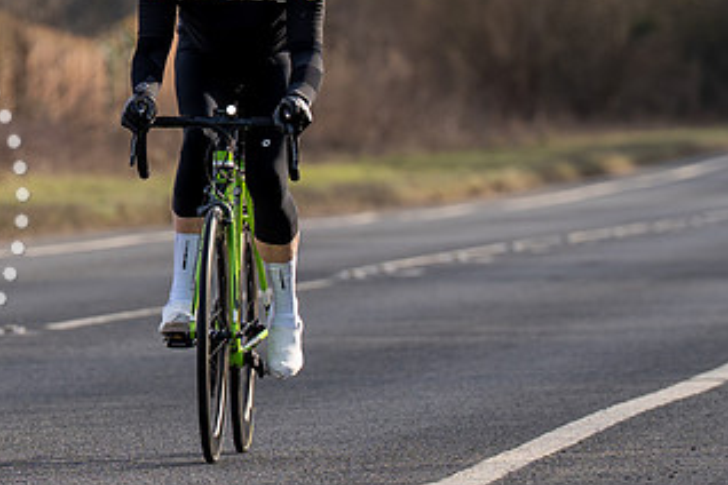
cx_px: 199
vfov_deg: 2.3
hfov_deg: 3.5
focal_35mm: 591
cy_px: 62
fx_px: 11950
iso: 125
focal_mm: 176
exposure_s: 1/800
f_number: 4
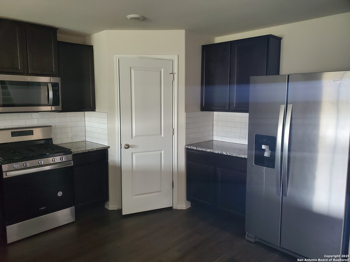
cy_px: 131
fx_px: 263
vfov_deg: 53.1
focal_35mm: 26
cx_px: 175
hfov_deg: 67.3
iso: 640
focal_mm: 4.3
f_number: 2.4
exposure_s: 1/60
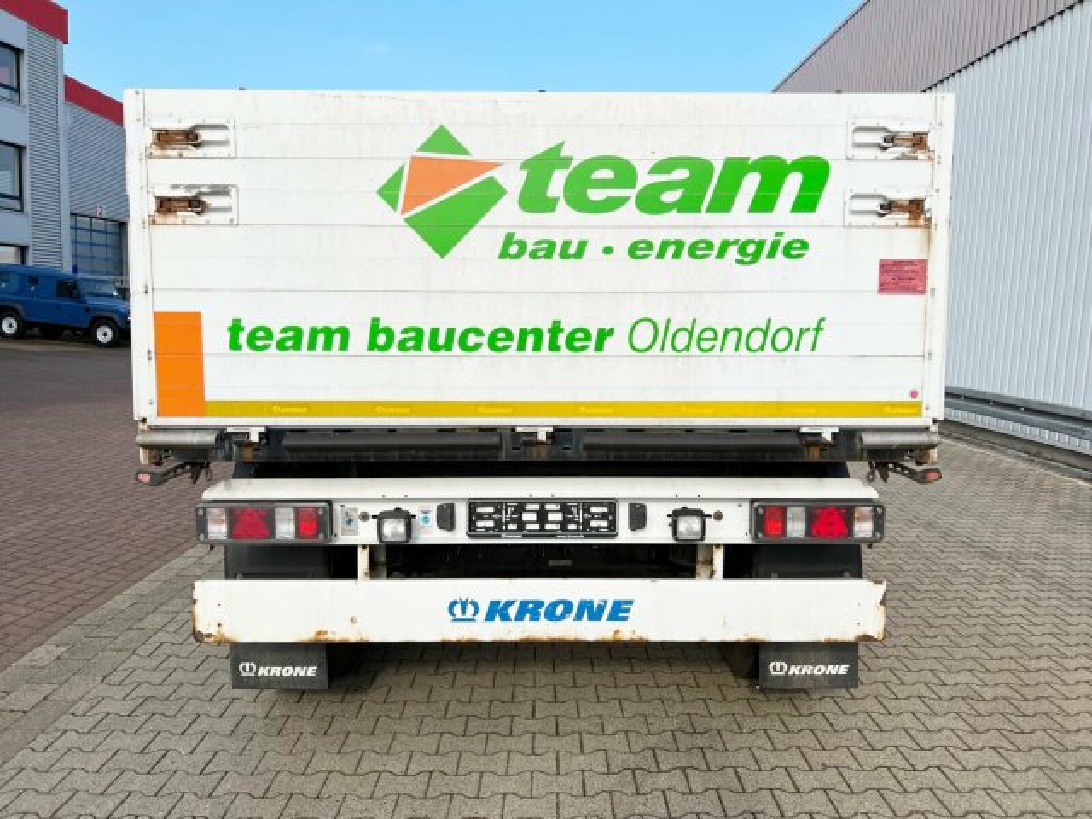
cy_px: 410
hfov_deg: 67.3
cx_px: 546
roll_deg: -2.9
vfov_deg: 53.1
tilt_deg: -5.2
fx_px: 820
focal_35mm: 26
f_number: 1.5
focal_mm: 5.7
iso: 50
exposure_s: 1/3704
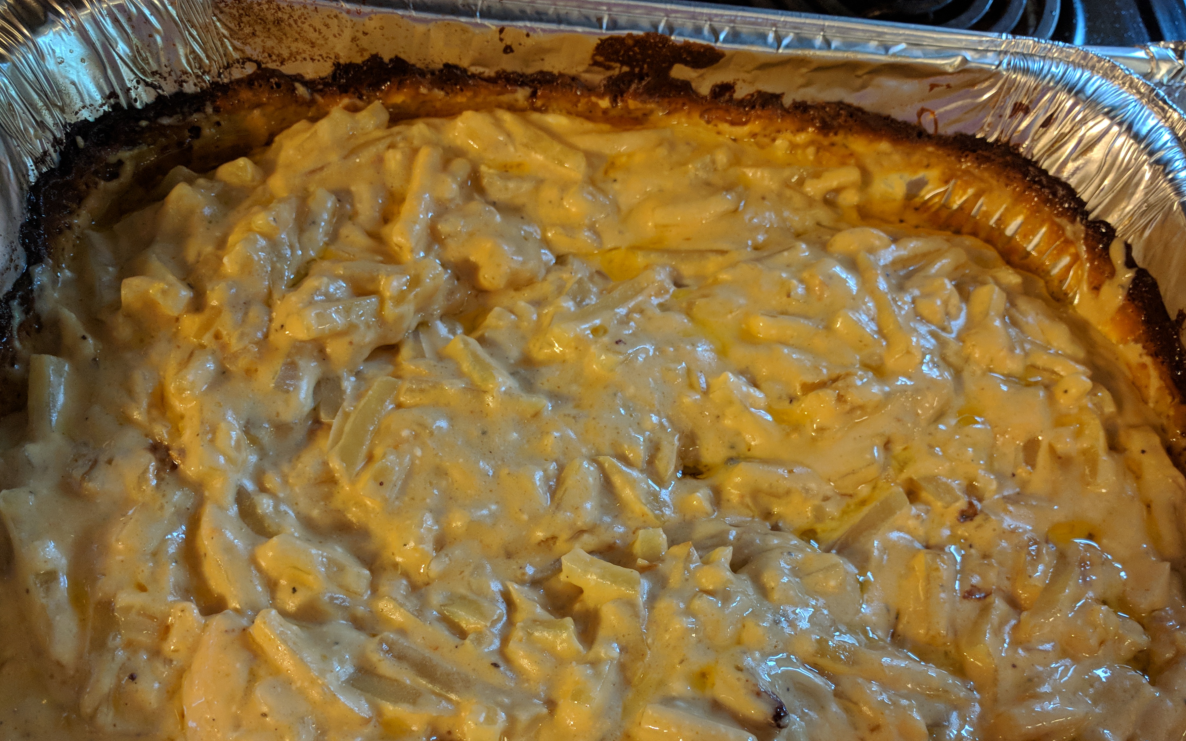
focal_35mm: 31
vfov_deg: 40.2
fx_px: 1002
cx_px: 638
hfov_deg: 61.2
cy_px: 486
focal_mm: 4.67
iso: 468
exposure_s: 1/60
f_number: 2
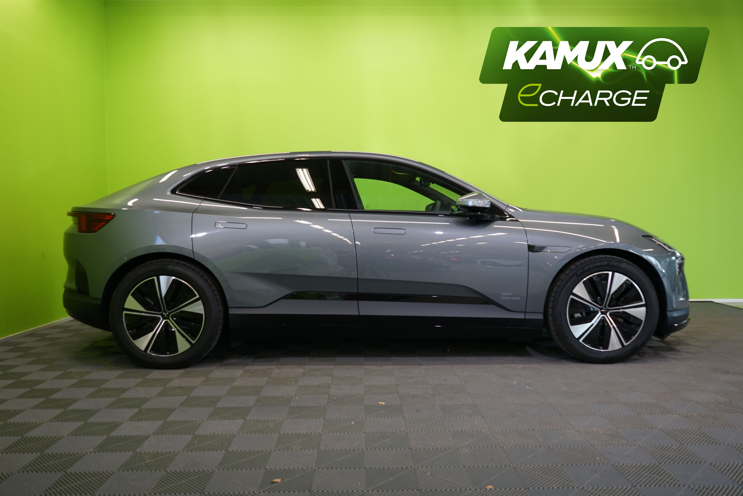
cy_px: 248
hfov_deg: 65.5
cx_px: 372
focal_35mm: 28
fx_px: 578
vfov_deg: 46.4
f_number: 5.6
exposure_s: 1/30
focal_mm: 28
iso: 400
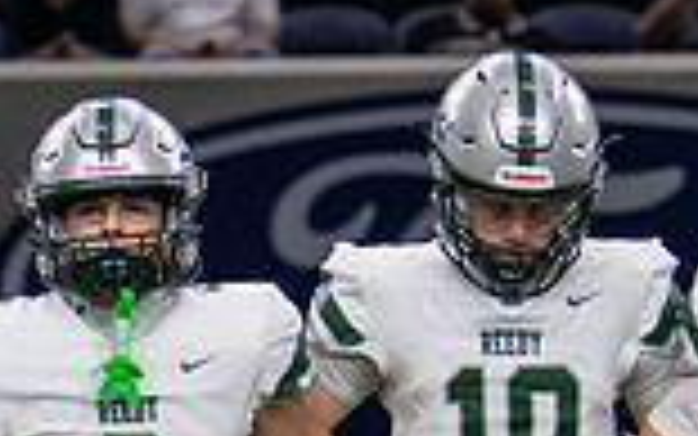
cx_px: 585
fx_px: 10219
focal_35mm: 537
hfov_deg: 3.9
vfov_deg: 2.4
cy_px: 962
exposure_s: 1/640
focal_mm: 50
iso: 250
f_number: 1.2
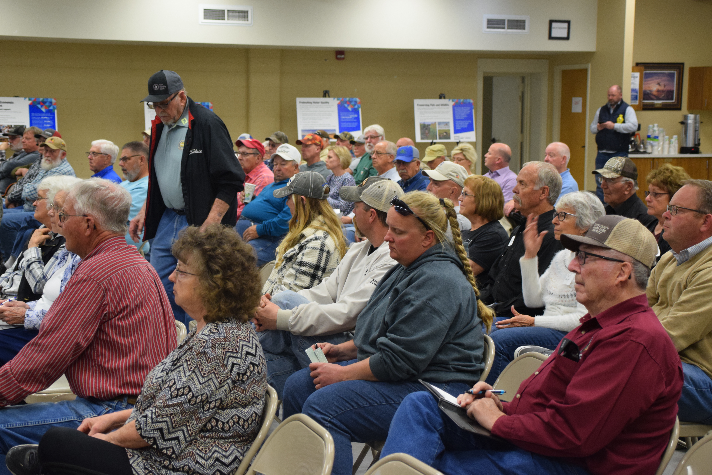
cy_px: 238
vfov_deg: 20.6
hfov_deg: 30.5
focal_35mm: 66
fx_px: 1305
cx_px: 356
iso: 1400
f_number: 4.8
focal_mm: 44
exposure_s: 1/60
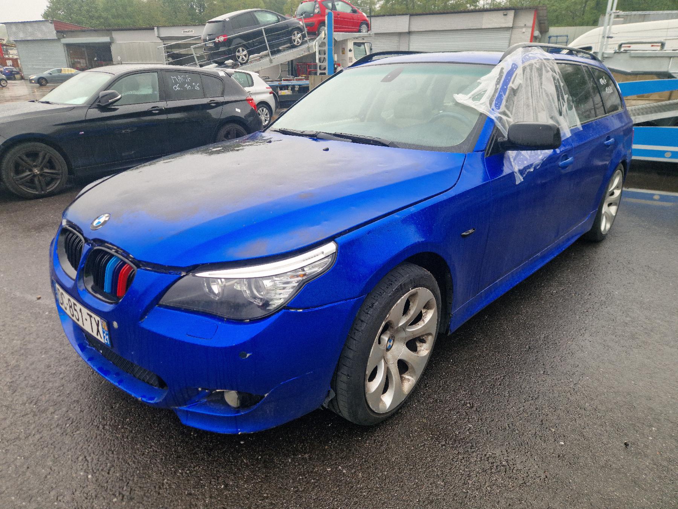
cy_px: 254
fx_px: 450
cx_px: 339
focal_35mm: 23
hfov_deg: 73.9
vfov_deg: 58.9
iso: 50
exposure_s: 1/135
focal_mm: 5.4
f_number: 1.8
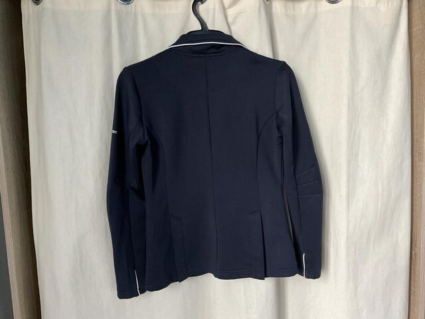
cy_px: 160
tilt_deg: -4.6
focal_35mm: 29
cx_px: 212
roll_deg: +1.9
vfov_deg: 48.2
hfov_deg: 61.7
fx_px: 356
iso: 160
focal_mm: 3
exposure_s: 1/60
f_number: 1.8
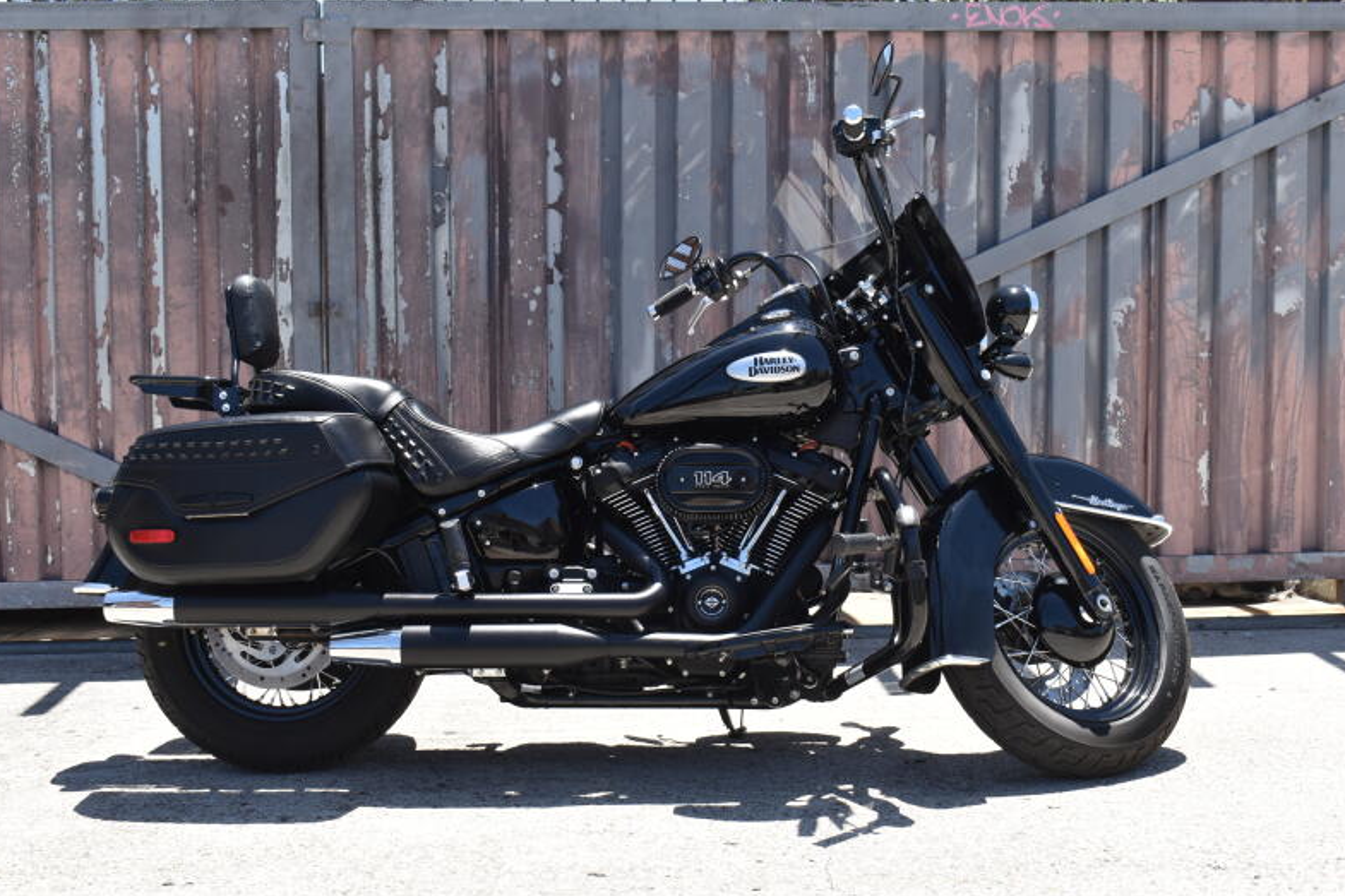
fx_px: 1942
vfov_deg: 26.0
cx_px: 665
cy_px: 454
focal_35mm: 52
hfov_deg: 38.2
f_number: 8
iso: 200
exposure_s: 1/250
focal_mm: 34
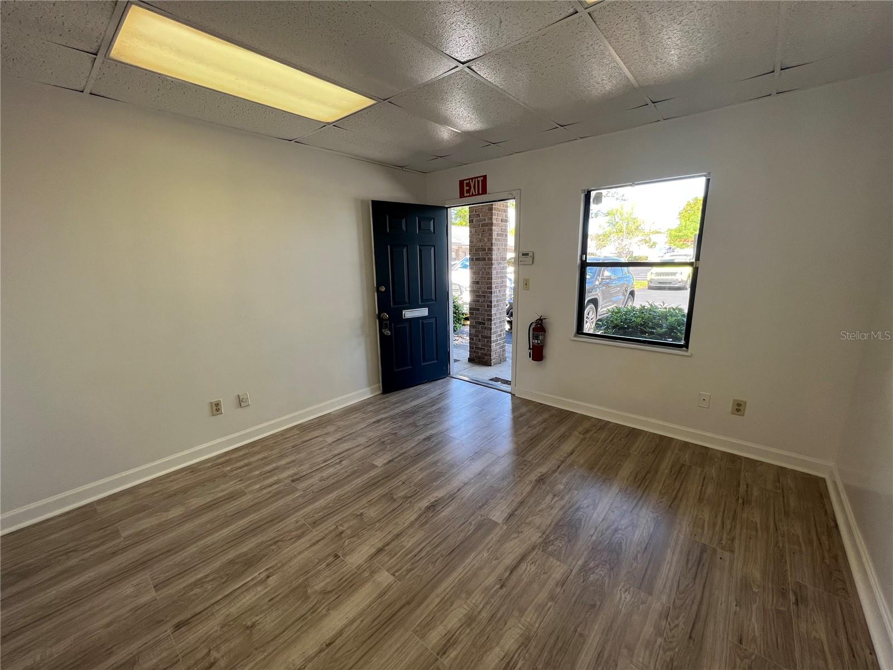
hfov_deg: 106.2
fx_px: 335
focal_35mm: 13
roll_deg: +1.3
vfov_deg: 89.9
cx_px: 446
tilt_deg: -11.8
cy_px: 335
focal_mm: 1.57
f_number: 1.8
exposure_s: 1/120
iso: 64
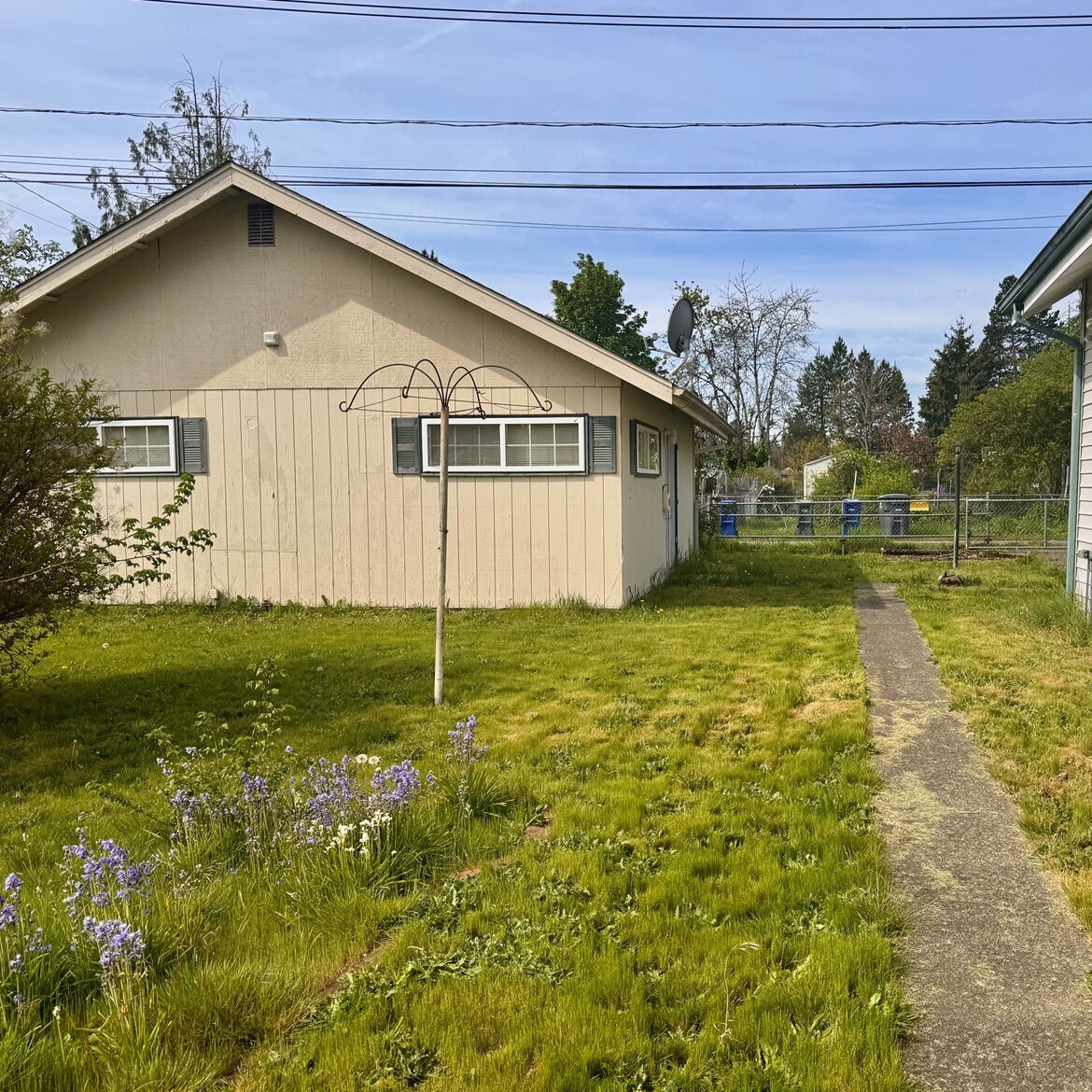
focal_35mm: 29
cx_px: 672
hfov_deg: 55.1
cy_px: 555
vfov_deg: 55.6
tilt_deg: -3.5
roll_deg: +0.7
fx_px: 1035
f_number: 1.78
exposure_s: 1/4950
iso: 80
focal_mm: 6.76
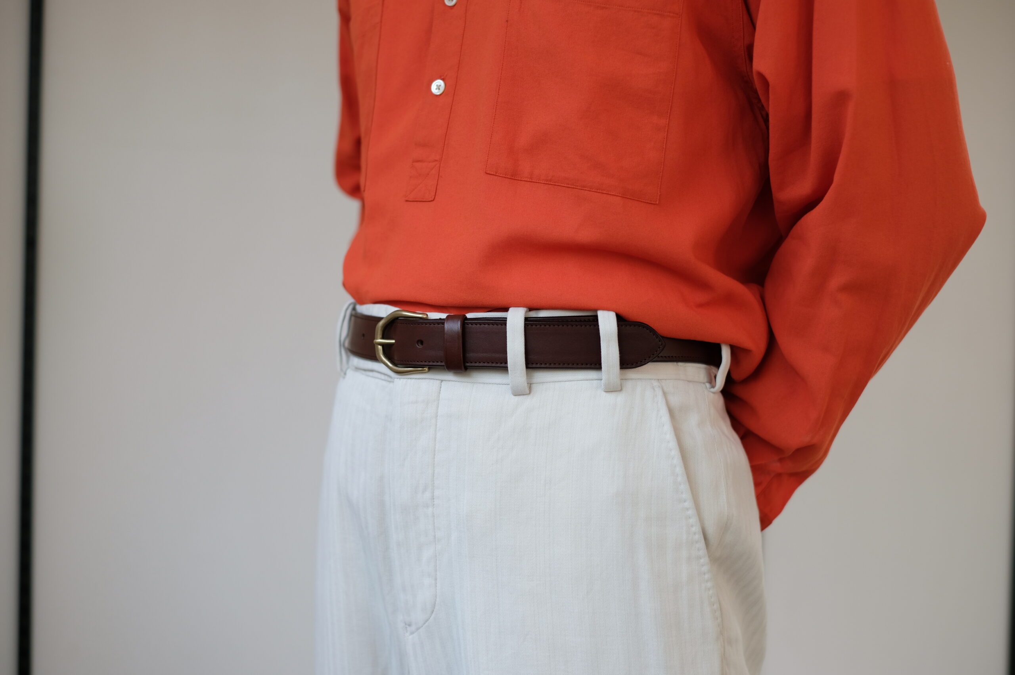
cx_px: 508
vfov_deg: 25.5
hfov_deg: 37.5
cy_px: 338
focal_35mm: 53
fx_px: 1493
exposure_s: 1/350
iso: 200
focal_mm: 35
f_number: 2
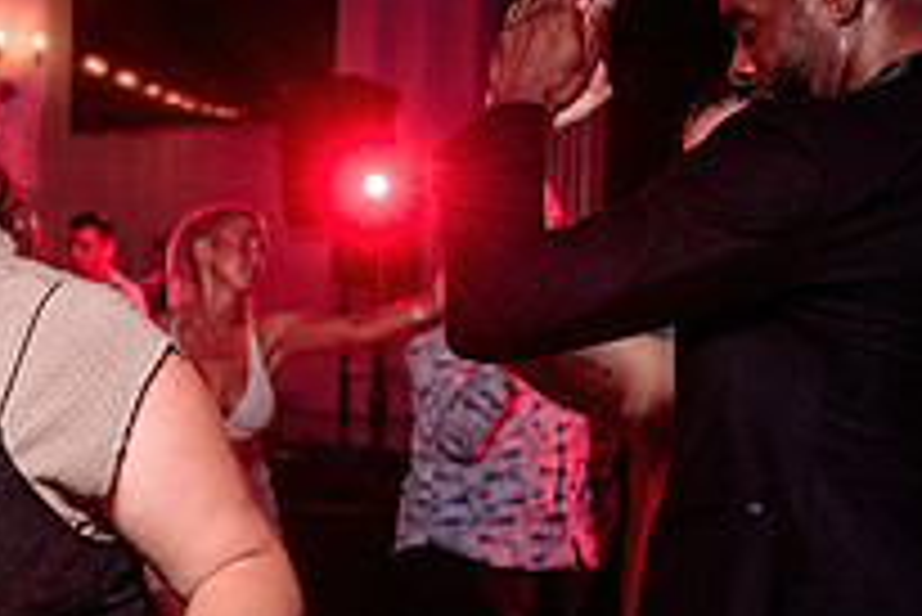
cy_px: 473
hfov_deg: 19.5
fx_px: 2358
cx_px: -426
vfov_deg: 14.8
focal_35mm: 92
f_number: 2.8
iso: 800
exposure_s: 1/100
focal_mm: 29
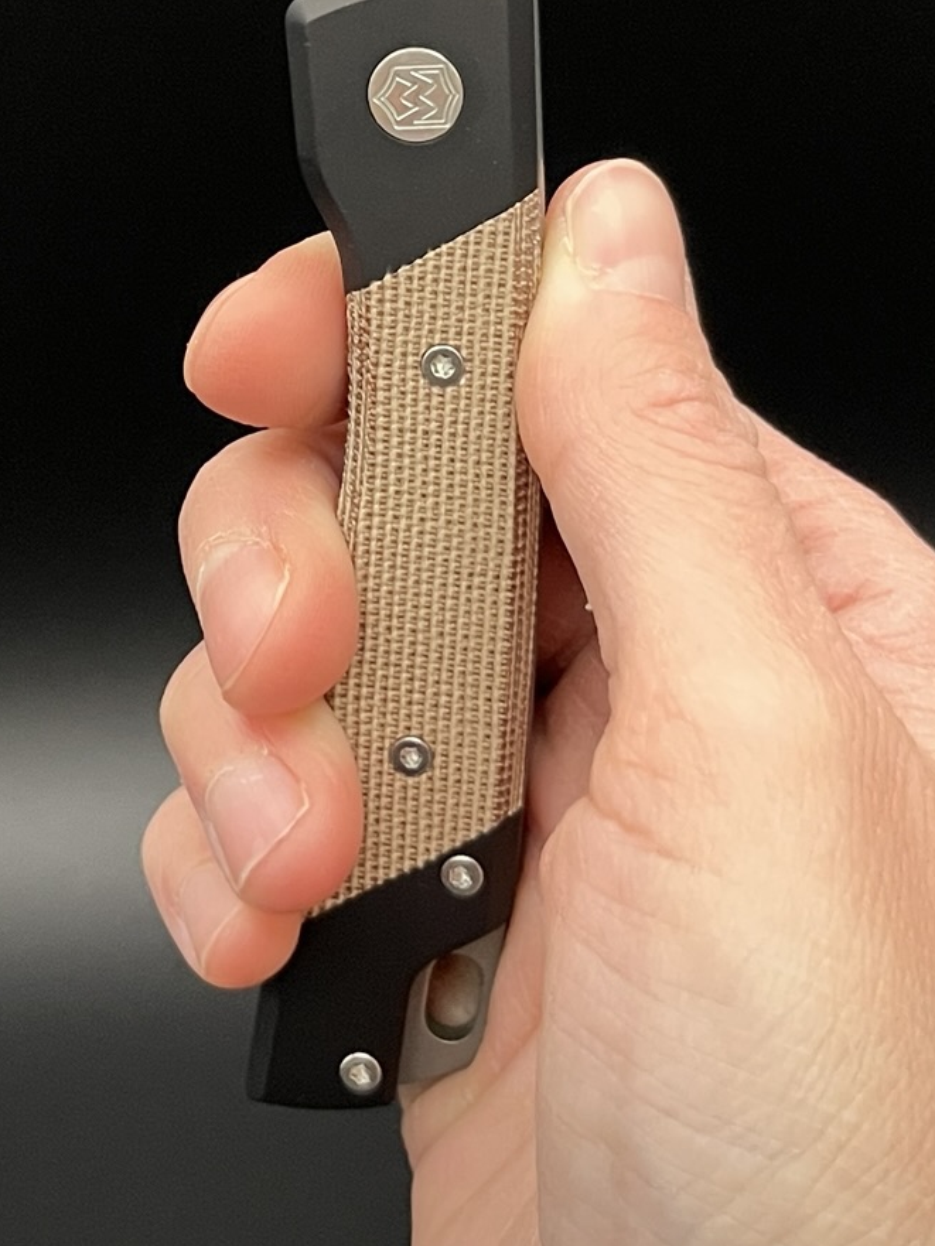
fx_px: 2124
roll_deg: +4.5
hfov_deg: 24.8
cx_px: 430
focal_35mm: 59
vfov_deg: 29.8
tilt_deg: -27.3
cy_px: -85
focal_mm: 5.1
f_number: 1.6
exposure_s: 1/53
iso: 500
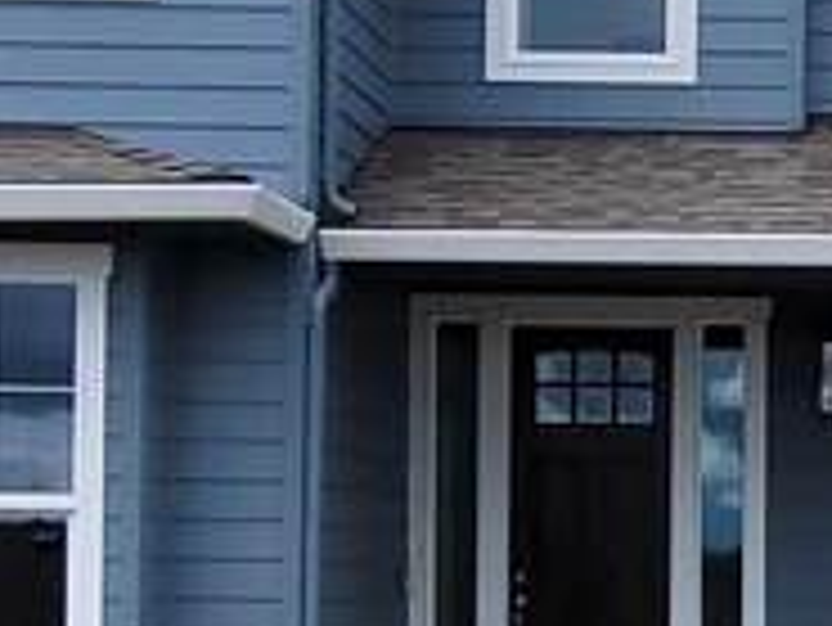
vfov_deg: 16.2
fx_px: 2165
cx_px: 1039
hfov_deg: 20.2
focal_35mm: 90
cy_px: 581
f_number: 2.2
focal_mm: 2.2
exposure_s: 1/1681
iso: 50
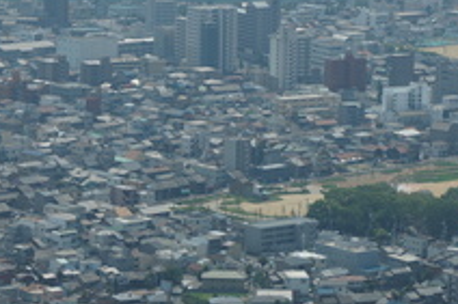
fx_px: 2695
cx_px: 309
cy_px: 260
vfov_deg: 6.5
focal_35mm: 212
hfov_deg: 9.7
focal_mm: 50
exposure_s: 1/320
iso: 100
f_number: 9
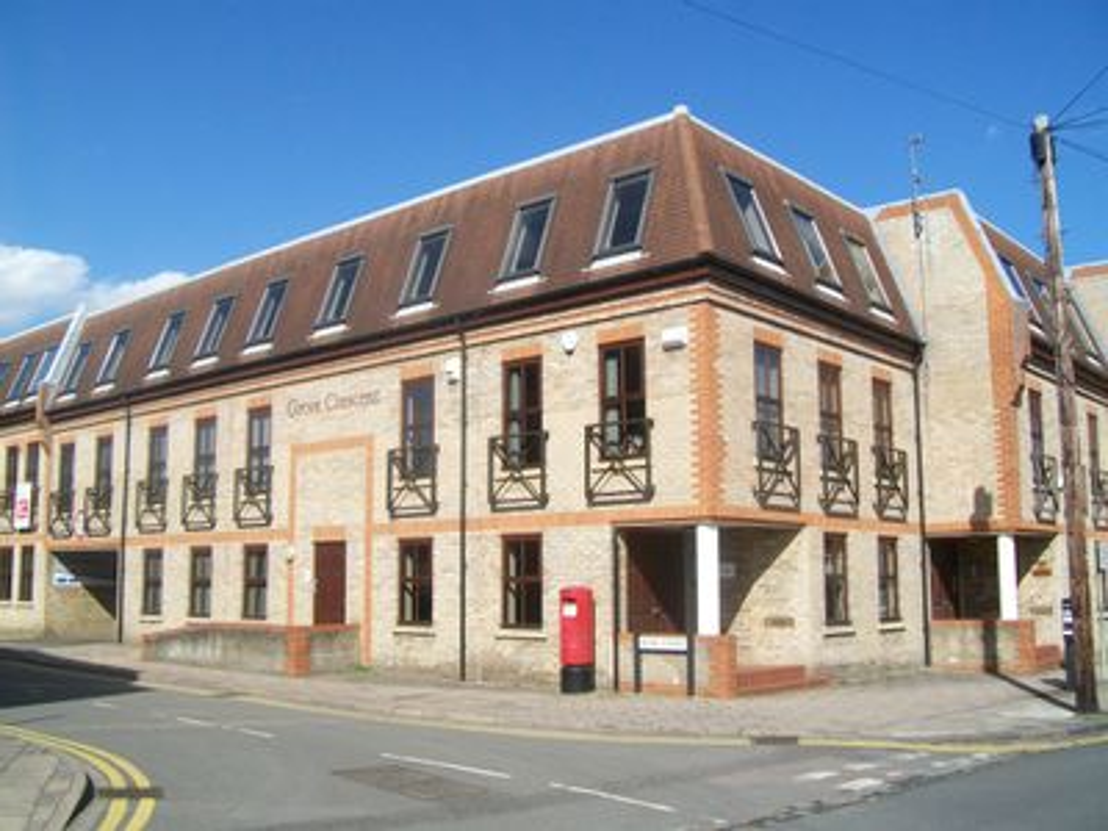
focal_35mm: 34
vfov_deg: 41.8
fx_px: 1088
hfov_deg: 54.0
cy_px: 416
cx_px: 554
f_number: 4.9
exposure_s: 1/400
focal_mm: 6.1
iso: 64
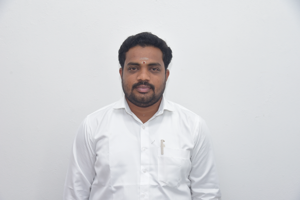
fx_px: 483
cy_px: 100
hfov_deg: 34.5
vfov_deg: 23.4
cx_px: 150
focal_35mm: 58
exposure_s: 1/160
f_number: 5.6
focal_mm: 58
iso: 1000
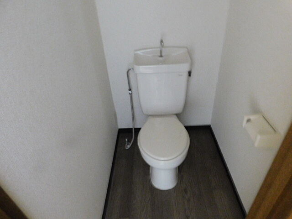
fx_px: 194
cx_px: 146
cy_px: 110
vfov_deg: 58.9
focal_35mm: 23
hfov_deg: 73.9
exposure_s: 1
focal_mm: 4
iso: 1100
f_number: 3
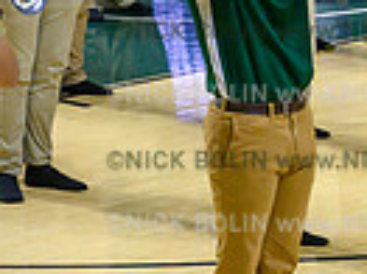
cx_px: 759
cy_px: -164
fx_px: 3157
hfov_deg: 6.4
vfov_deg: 4.9
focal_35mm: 298
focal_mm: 70
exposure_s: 1/500
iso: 3200
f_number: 4.5
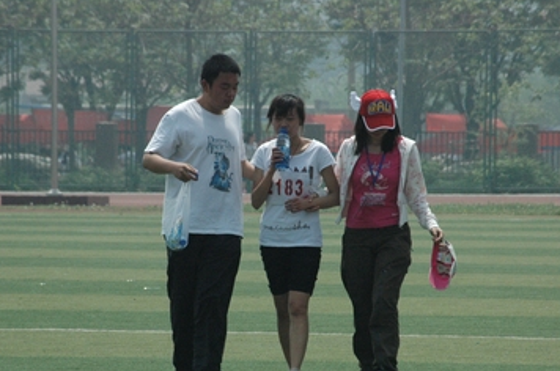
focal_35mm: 354
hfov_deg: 5.8
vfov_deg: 3.9
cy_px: 208
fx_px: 5497
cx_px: 291
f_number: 11
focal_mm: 200
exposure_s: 1/2000
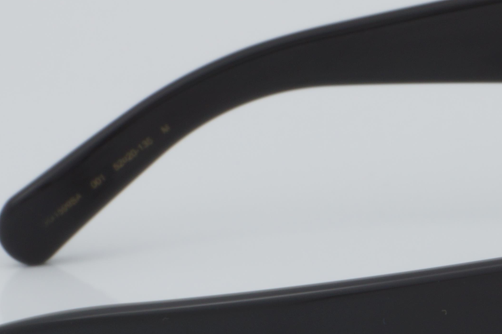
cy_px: 275
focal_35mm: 214
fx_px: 2984
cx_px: 452
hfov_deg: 9.6
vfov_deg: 6.4
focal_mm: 50
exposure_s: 1/4
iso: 100
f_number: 32
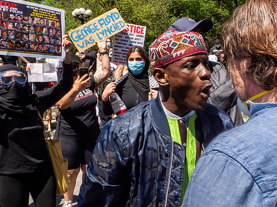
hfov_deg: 51.6
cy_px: 98
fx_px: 280
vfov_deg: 40.7
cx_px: 185
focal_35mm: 35
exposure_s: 1/250
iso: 320
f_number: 14
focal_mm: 12
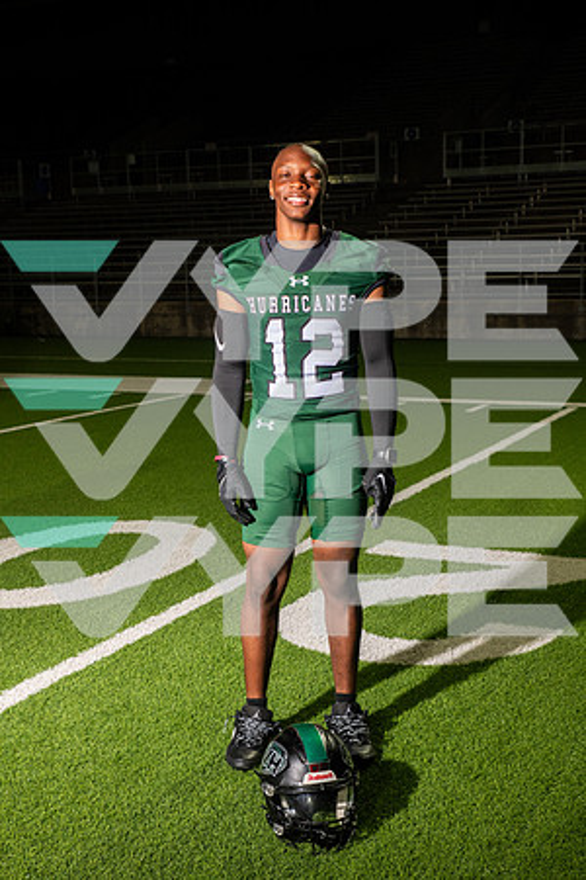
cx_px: 293
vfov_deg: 41.1
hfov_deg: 28.1
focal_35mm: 48
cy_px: 440
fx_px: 1172
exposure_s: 1/400
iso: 1000
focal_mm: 48
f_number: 7.1
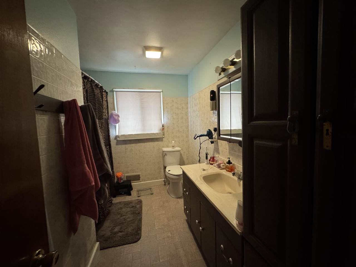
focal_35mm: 14
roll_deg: +0.3
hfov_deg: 102.1
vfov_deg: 85.7
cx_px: 178
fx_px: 144
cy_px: 134
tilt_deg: -4.2
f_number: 2.2
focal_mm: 2.22
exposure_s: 1/60
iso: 500
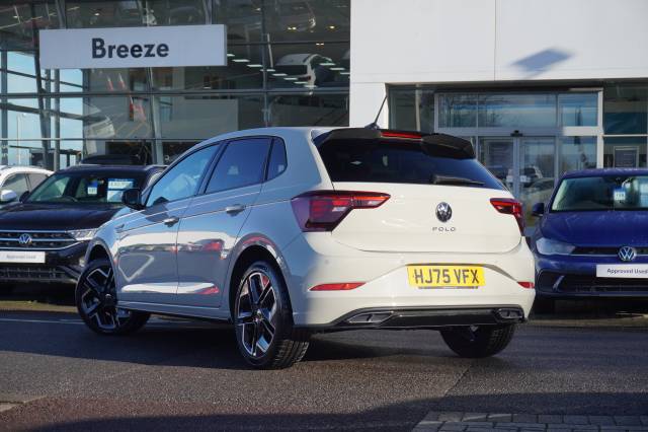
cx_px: 324
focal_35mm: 57
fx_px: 1025
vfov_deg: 23.8
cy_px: 216
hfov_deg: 35.1
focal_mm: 38
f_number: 8
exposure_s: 1/125
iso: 100
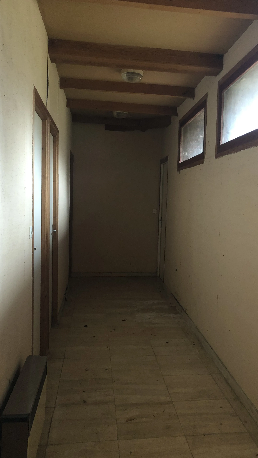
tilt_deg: -2.1
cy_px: 225
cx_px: 156
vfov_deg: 61.0
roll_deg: -1.8
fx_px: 389
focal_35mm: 32
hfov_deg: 36.5
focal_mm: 3.99
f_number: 1.8
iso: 100
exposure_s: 1/4
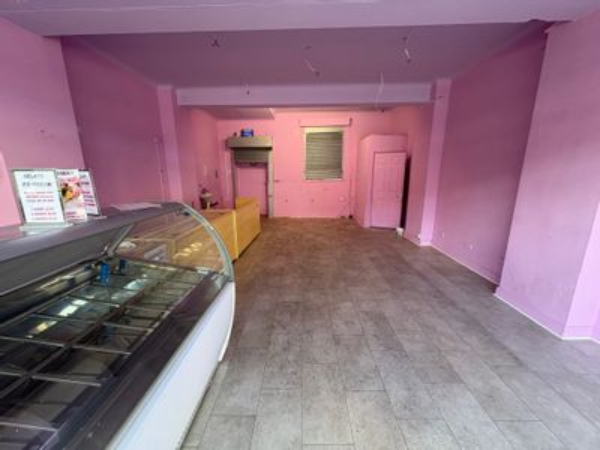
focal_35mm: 14
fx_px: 243
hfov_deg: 102.1
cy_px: 225
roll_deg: +1.1
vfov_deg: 85.7
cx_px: 300
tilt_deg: -12.4
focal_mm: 2.22
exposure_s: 1/99
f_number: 2.2
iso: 160
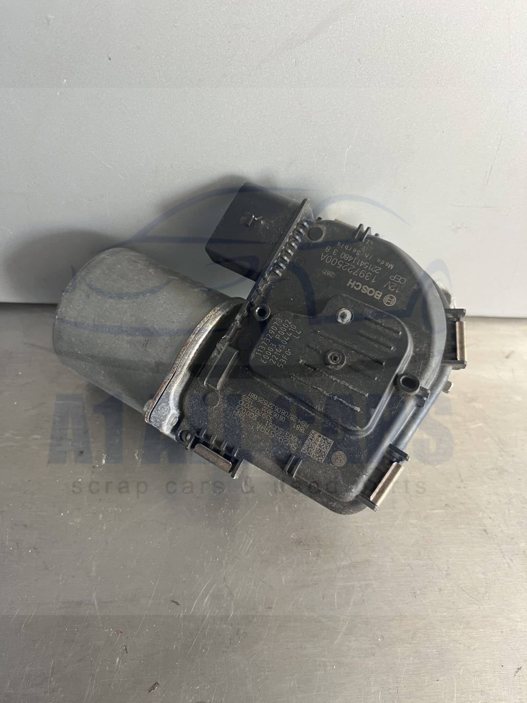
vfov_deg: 67.3
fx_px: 528
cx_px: 264
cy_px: 352
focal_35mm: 26
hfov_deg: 53.1
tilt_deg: -52.4
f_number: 1.6
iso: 125
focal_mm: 5.1
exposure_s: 1/67
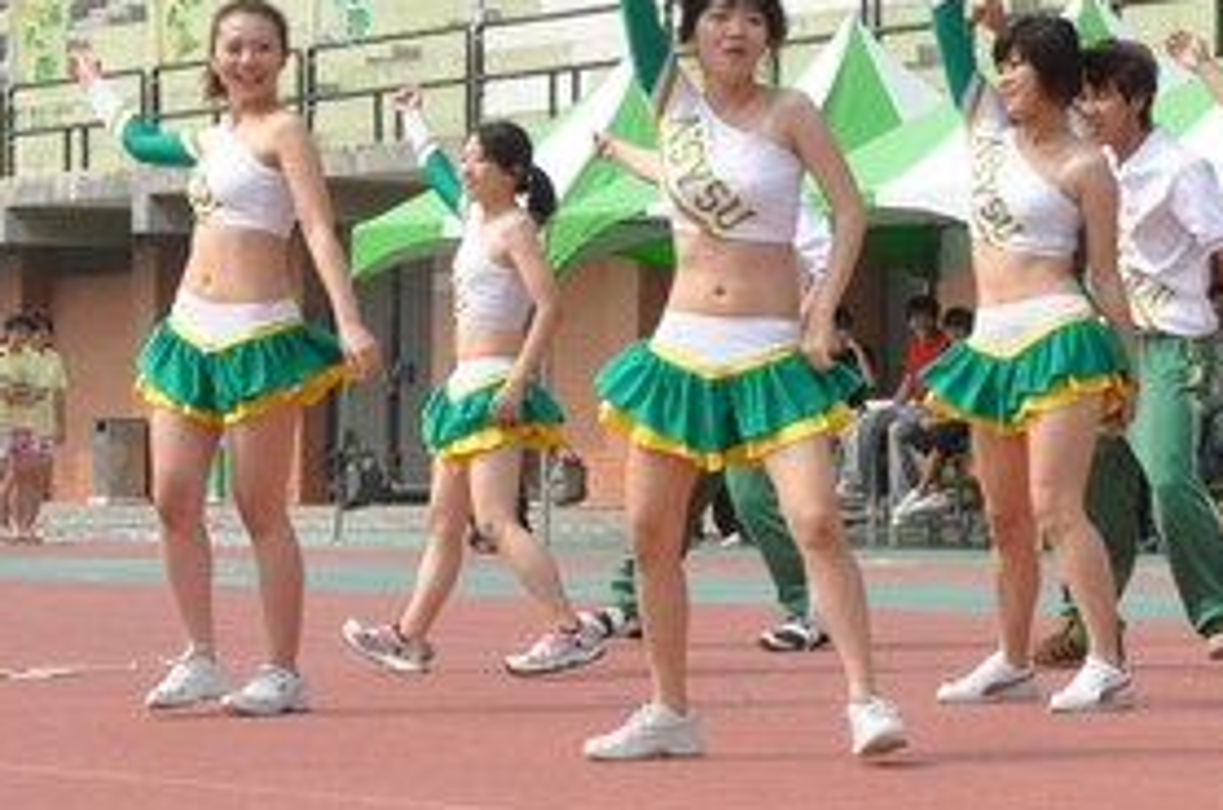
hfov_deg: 11.9
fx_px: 5771
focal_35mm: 170
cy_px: 231
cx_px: 1421
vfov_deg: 8.0
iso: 1250
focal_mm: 45
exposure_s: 1/2500
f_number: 9
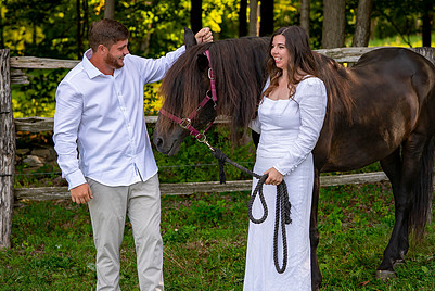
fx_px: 1342
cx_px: 284
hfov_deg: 18.4
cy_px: 136
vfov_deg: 12.4
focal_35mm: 111
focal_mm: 70
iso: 200
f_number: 3.5
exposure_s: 1/800
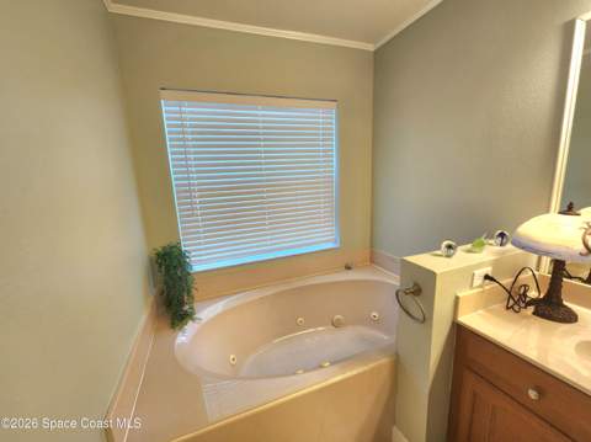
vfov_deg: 89.8
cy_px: 221
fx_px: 222
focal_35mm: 13
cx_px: 296
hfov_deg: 106.2
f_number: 2.2
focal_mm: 2.2
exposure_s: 1/60.2
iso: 80
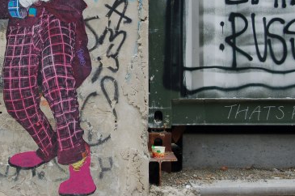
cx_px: 46
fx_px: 1014
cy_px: 20
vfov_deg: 11.0
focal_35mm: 124
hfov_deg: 16.4
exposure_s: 1/160
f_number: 6.3
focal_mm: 45
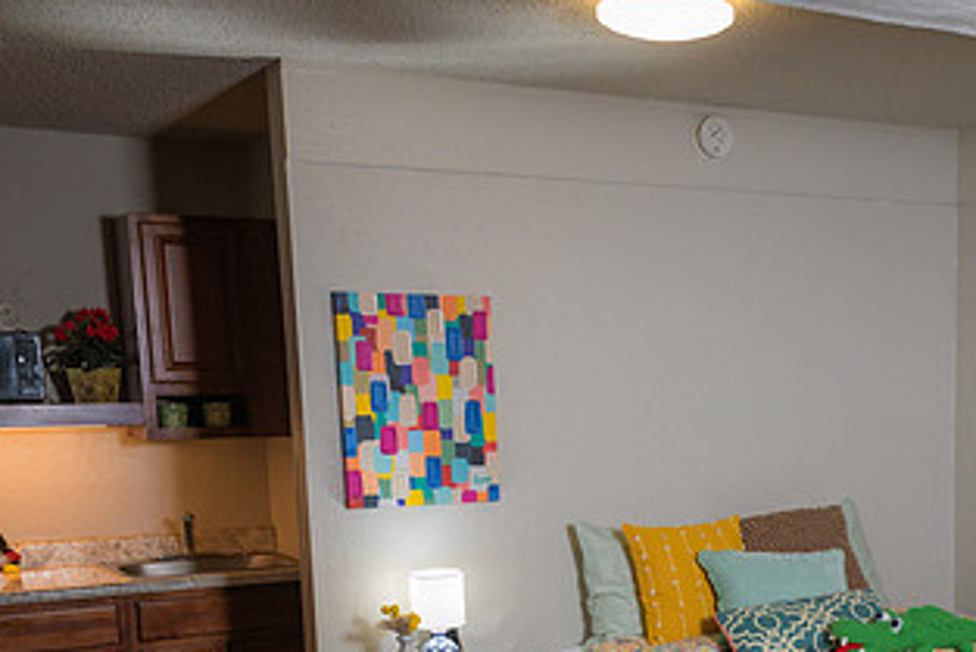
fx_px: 1465
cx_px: 820
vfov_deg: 24.2
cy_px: 618
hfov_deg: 35.3
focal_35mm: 54
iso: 1000
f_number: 8
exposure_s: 1/160
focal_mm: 28
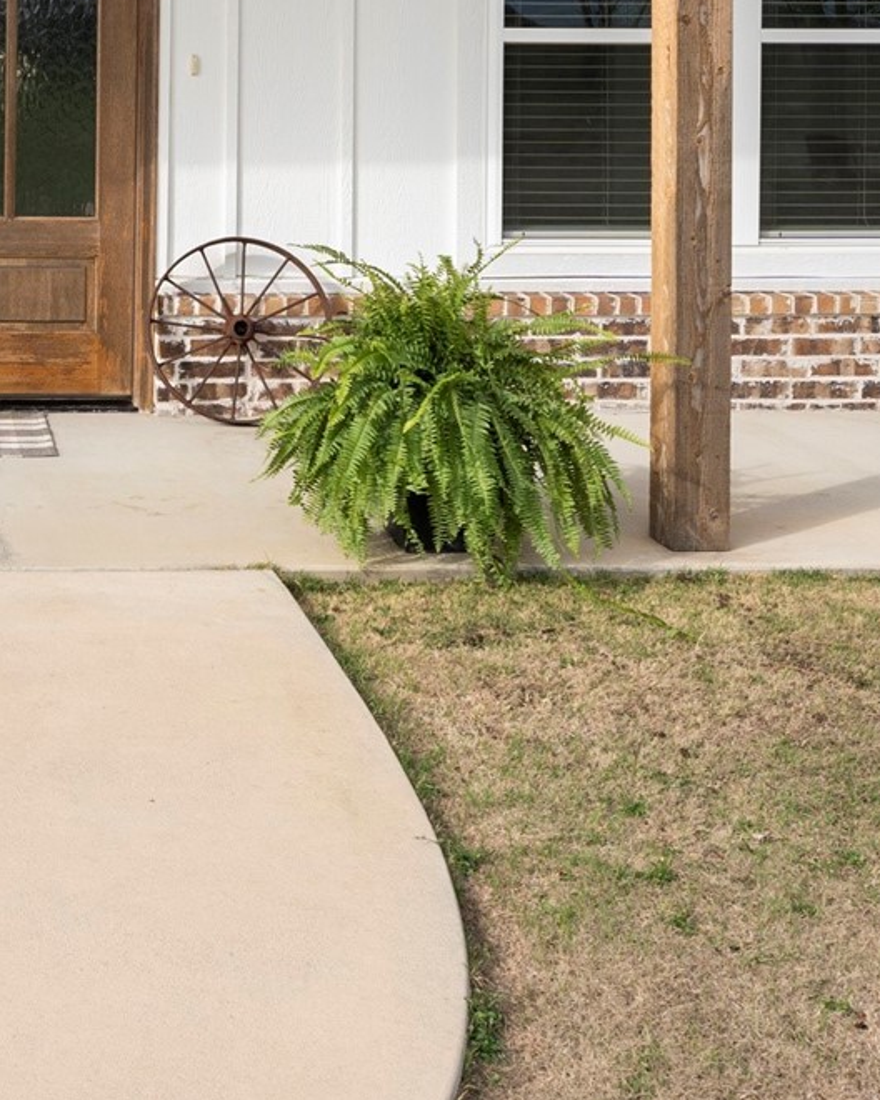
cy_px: 91
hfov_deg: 24.3
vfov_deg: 31.2
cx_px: -145
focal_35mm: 57
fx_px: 1866
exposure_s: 1/80
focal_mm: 19.8
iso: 160
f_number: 8
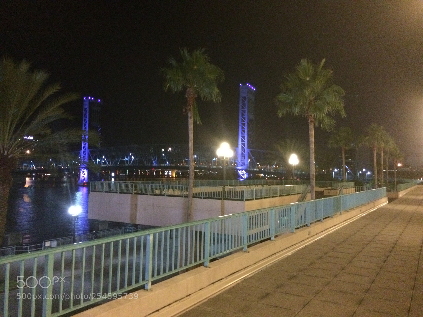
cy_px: 158
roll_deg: -0.2
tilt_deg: +1.9
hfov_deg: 61.7
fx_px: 354
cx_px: 212
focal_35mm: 29
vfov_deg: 48.2
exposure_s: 1/15
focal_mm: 4.15
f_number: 2.2
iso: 640
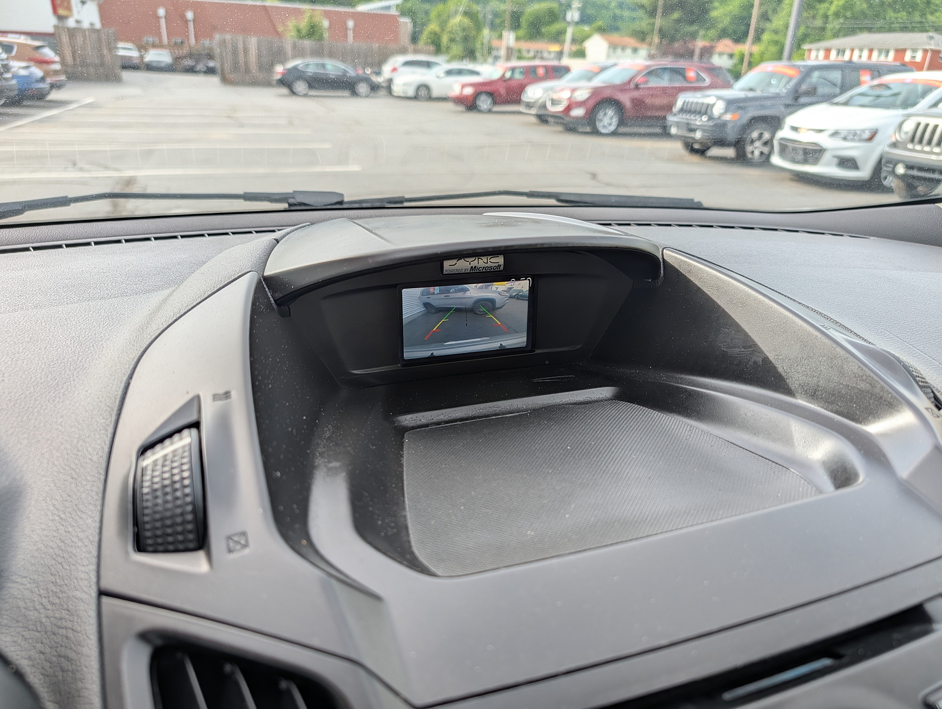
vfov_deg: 56.9
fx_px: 654
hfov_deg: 71.5
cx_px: 471
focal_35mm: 24
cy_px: 354
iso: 21
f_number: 1.68
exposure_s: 1/213
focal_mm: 6.9
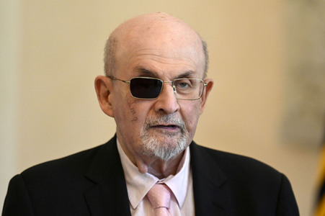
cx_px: 162
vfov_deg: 7.8
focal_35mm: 175
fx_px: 1579
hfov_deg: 11.8
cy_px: 108
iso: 4000
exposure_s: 1/1250
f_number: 2.8
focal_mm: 175
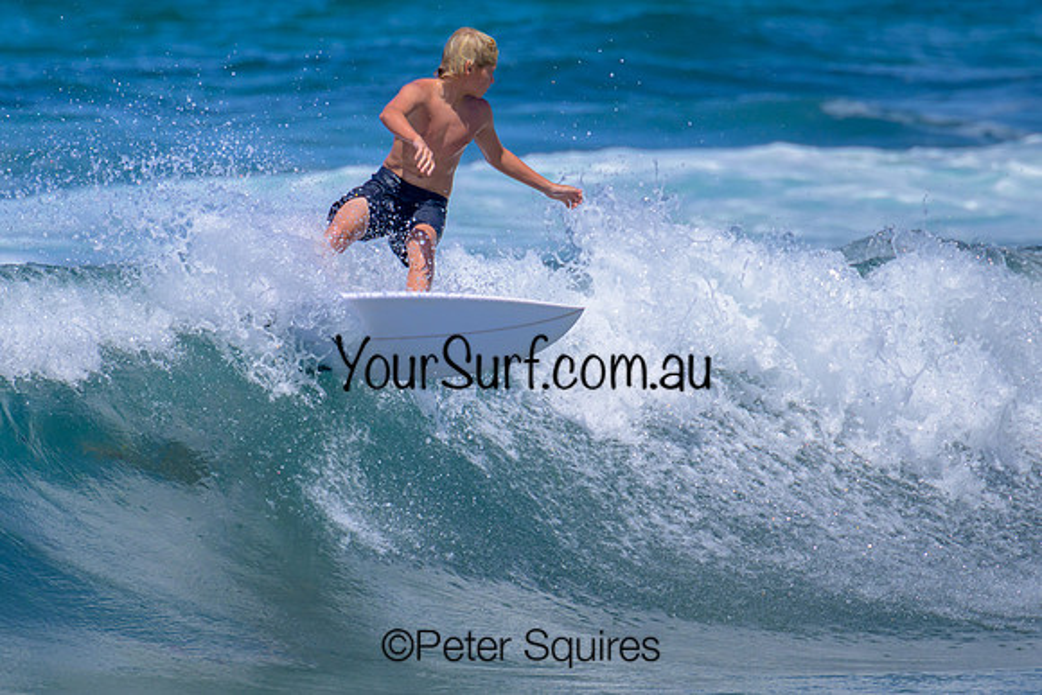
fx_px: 31498
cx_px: 461
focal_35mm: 1088
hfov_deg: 1.9
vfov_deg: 1.3
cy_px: 321
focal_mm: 800
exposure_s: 1/2000
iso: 640
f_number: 11
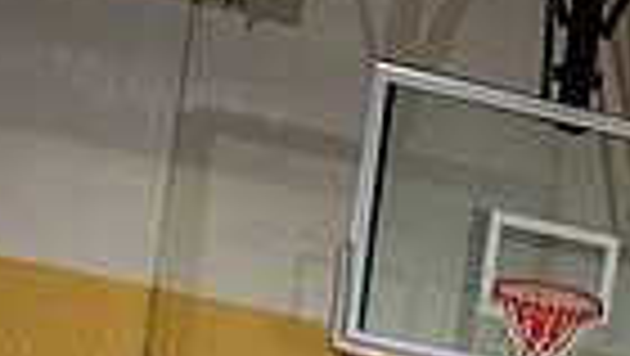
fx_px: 1354
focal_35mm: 81
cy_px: 910
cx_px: 639
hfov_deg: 24.9
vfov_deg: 11.6
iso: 640
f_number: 5.6
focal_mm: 24
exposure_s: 1/250
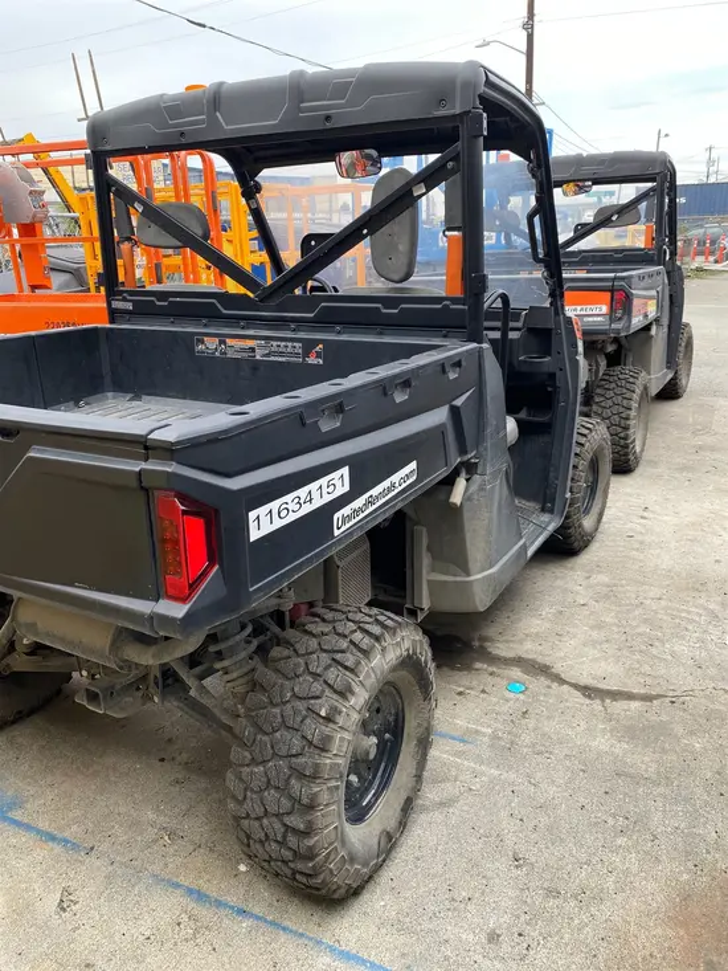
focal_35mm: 26
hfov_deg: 53.1
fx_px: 729
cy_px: 486
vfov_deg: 67.3
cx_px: 364
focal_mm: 4.25
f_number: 1.8
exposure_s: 1/244
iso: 32
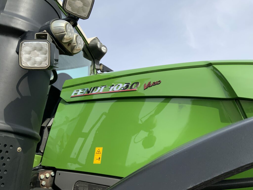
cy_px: 95
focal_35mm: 29
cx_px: 126
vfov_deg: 48.2
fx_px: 212
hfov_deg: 61.7
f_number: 1.8
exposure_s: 1/1577
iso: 16
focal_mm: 3
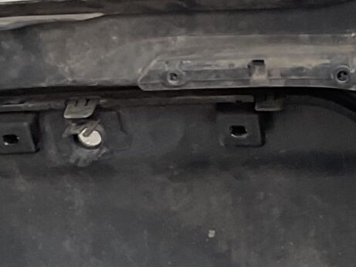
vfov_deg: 9.2
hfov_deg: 11.8
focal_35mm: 161
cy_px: 105
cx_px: 500
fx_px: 1656
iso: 25
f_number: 1.8
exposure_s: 1/120
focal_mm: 3
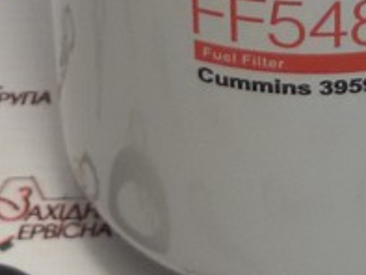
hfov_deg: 12.6
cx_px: 253
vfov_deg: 9.2
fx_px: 1661
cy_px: -162
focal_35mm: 157
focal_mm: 2.93
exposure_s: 1/50
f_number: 2.4
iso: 40
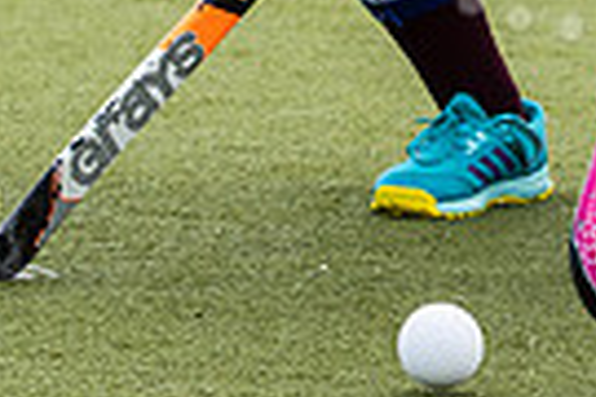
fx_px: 12151
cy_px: -365
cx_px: 745
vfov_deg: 1.9
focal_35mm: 734
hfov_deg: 2.8
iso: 220
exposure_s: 1/1250
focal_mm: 100
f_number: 3.2
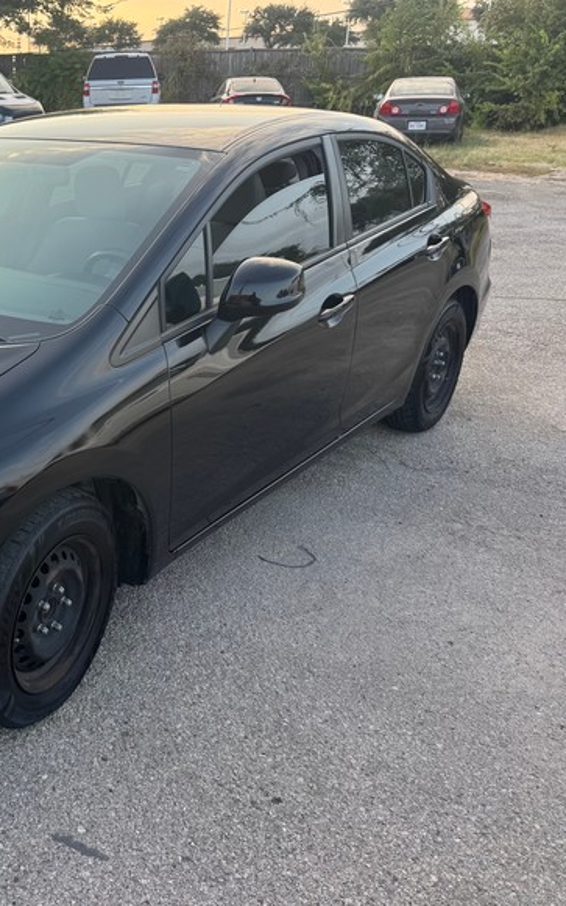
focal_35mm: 35
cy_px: 443
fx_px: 864
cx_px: 17
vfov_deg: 55.3
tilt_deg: -22.8
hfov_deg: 33.6
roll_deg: +1.1
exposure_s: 1/383
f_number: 1.78
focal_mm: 6.76
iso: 80
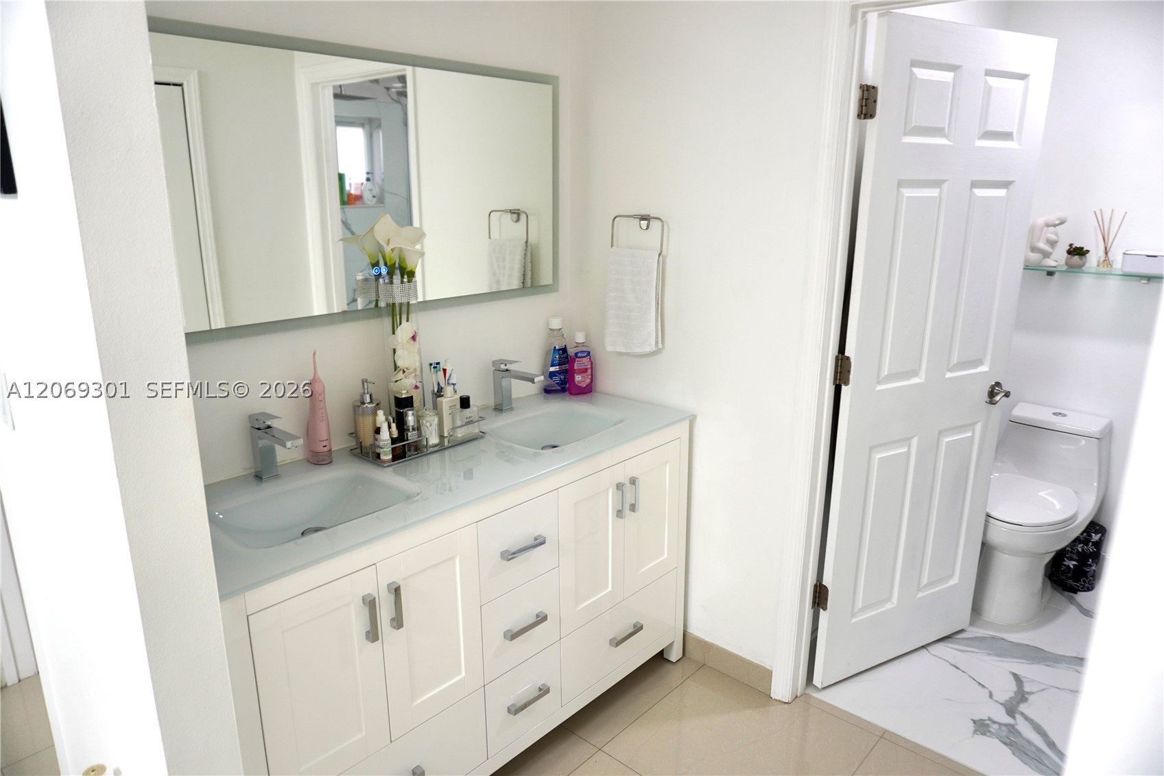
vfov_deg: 53.1
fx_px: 776
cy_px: 388
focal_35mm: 24
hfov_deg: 73.7
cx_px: 582
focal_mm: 16
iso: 125
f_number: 3.5
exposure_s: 1/30
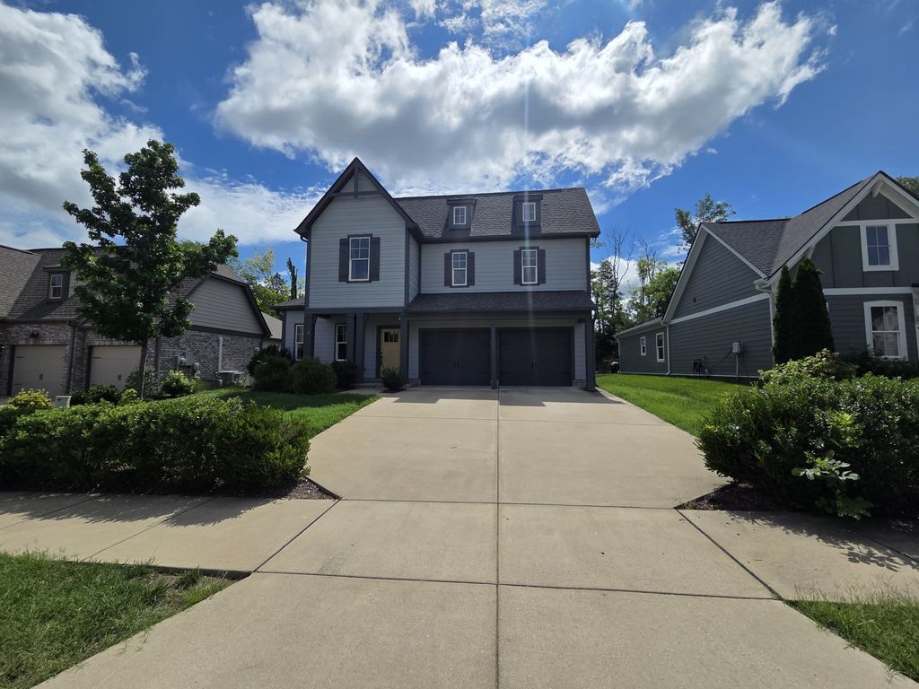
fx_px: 345
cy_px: 344
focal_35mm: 13
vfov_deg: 89.9
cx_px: 460
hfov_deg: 106.2
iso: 50
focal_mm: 2.2
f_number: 2.2
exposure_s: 1/5144
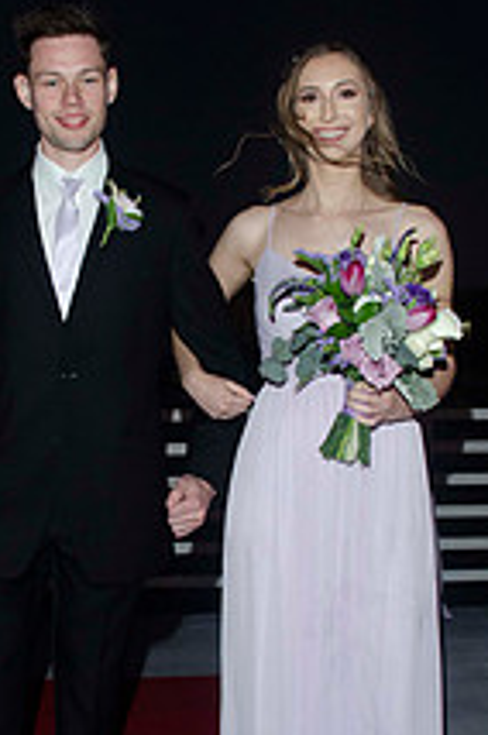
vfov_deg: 31.8
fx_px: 1285
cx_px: 172
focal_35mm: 63
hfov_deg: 21.4
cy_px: 467
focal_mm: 20
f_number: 5.6
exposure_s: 1/125
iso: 800
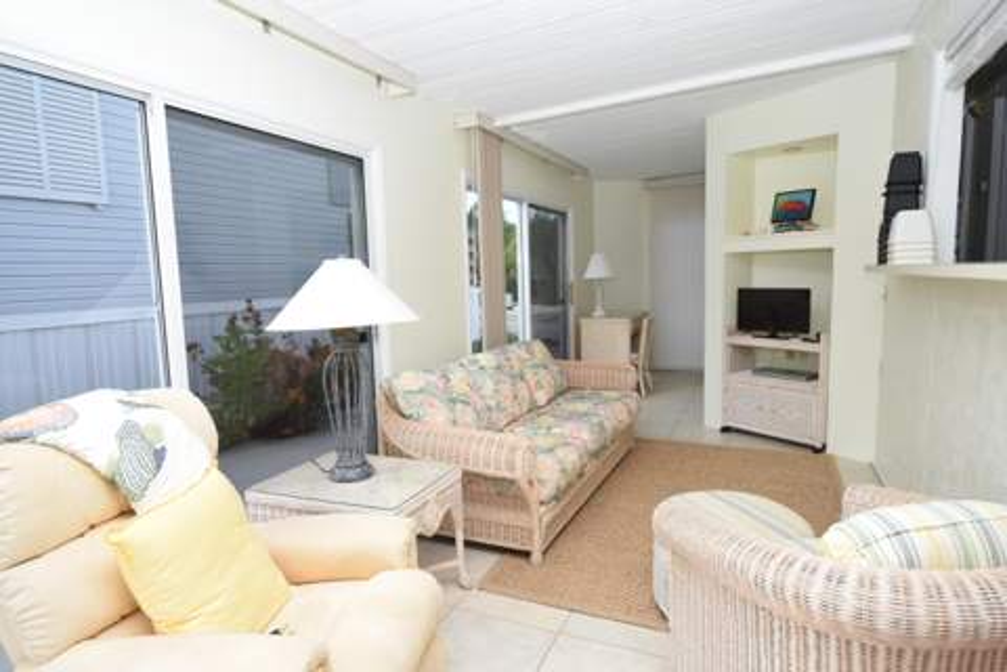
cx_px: 504
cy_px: 336
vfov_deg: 63.2
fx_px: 545
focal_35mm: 20
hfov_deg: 85.4
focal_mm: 13
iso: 280
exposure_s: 1/200
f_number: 5
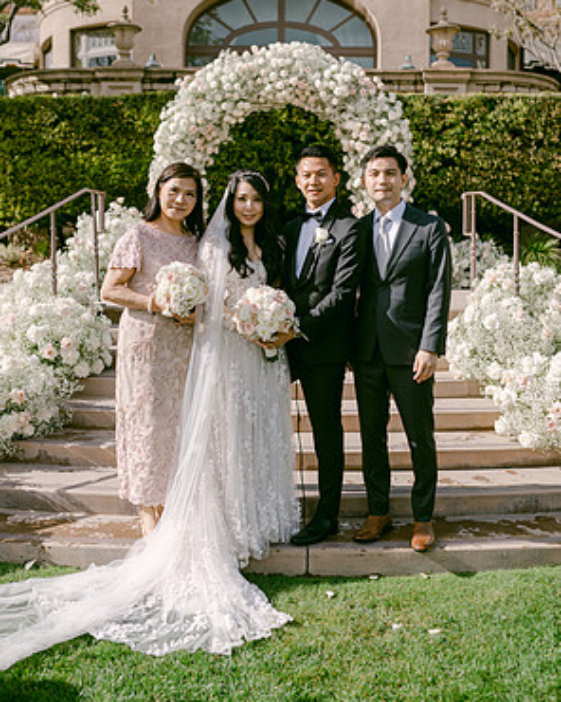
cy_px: 298
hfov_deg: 37.3
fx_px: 830
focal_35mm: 40
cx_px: 280
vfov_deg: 45.7
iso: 100
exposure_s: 1/4000
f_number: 2.8
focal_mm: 35
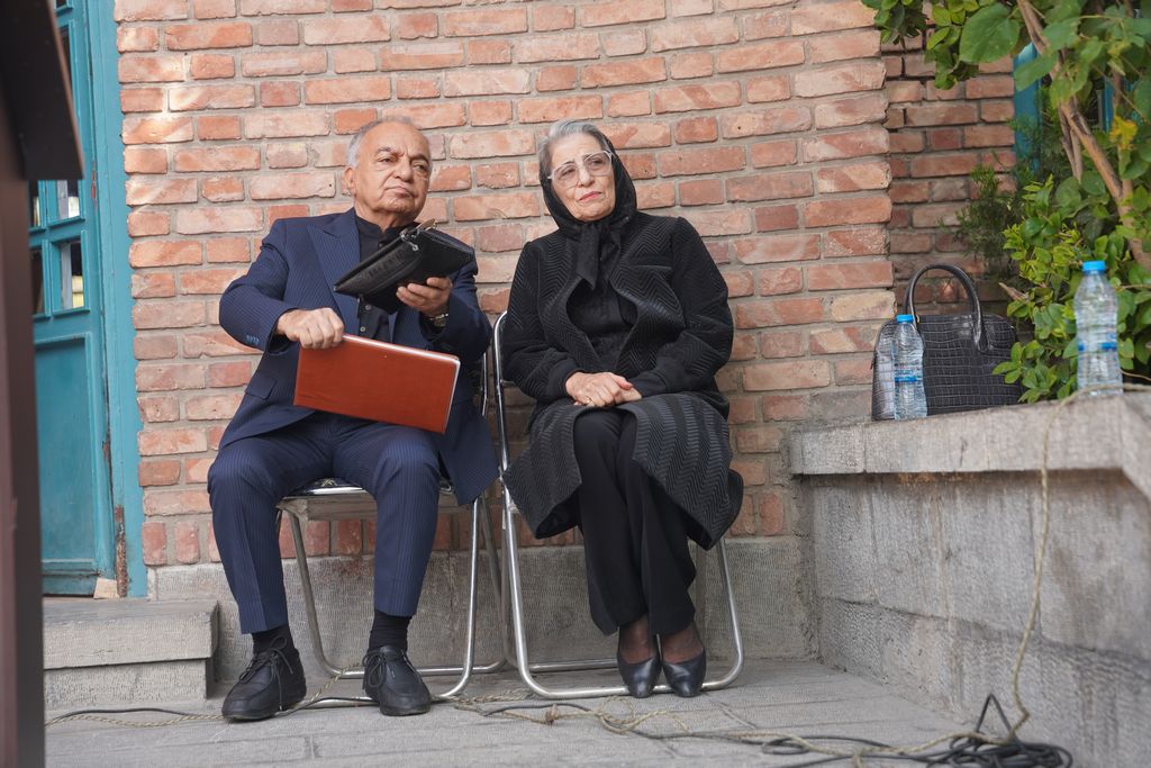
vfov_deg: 19.5
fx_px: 2238
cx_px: 576
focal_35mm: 70
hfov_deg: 28.8
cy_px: 384
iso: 250
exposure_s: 1/160
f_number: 4
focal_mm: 70
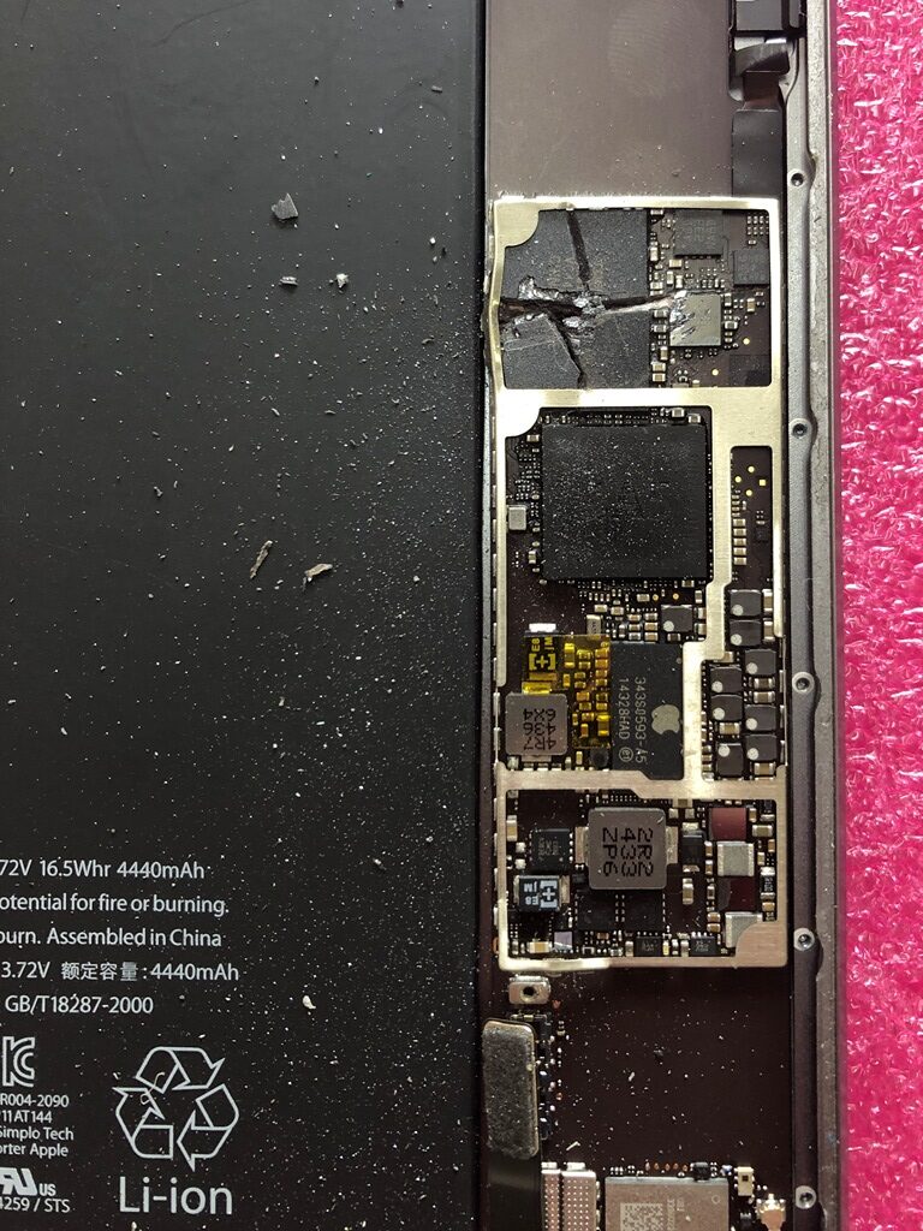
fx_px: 995
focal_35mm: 28
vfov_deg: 63.4
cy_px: 616
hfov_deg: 49.7
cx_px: 462
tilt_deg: -88.0
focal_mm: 3.99
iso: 32
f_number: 1.8
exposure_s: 1/25
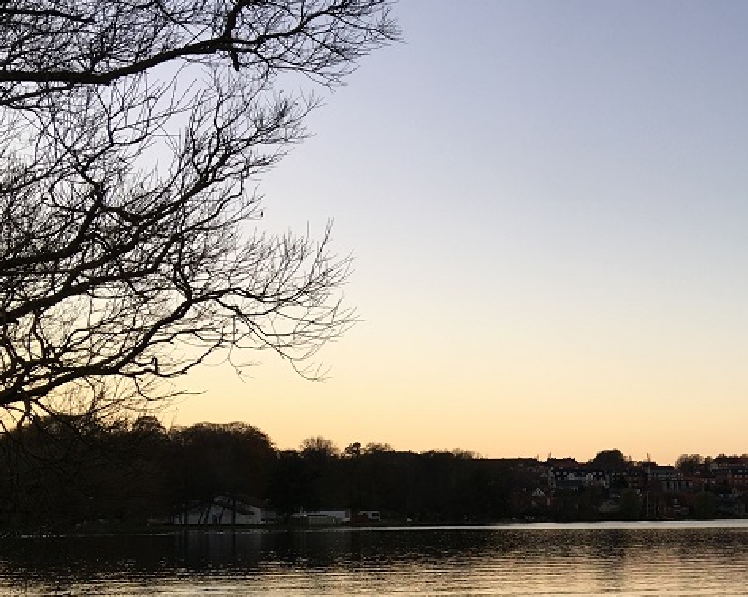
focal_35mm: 60
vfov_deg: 24.9
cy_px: 483
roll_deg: +0.3
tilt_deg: +1.7
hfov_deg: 30.2
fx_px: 1327
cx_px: 659
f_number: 2.2
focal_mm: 4.15
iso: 25
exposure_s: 1/143
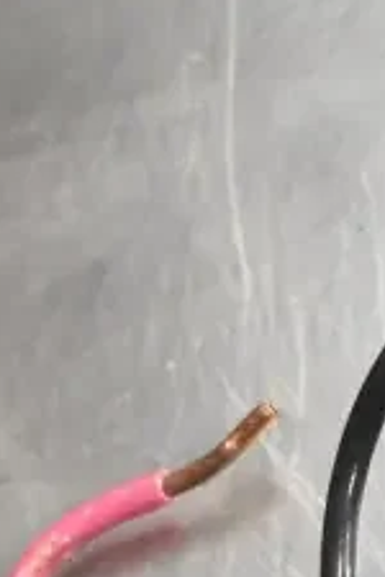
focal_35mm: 189
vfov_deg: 10.5
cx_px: 413
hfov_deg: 7.2
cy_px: 831
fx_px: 3032
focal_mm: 31
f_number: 4.2
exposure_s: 1/50
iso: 2800
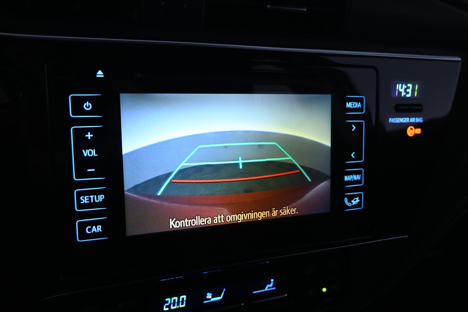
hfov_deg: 60.7
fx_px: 400
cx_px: 234
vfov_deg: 42.6
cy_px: 156
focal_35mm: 31
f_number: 4.5
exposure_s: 1/50
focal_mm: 20.5
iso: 1000
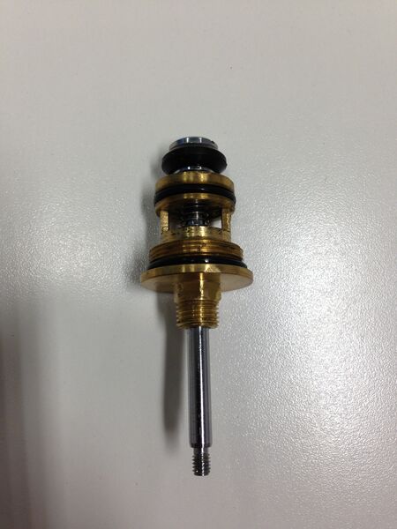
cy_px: 264
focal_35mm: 33
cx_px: 198
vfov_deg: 55.4
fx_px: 505
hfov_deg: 42.9
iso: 50
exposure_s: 1/30
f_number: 2.4
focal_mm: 4.13
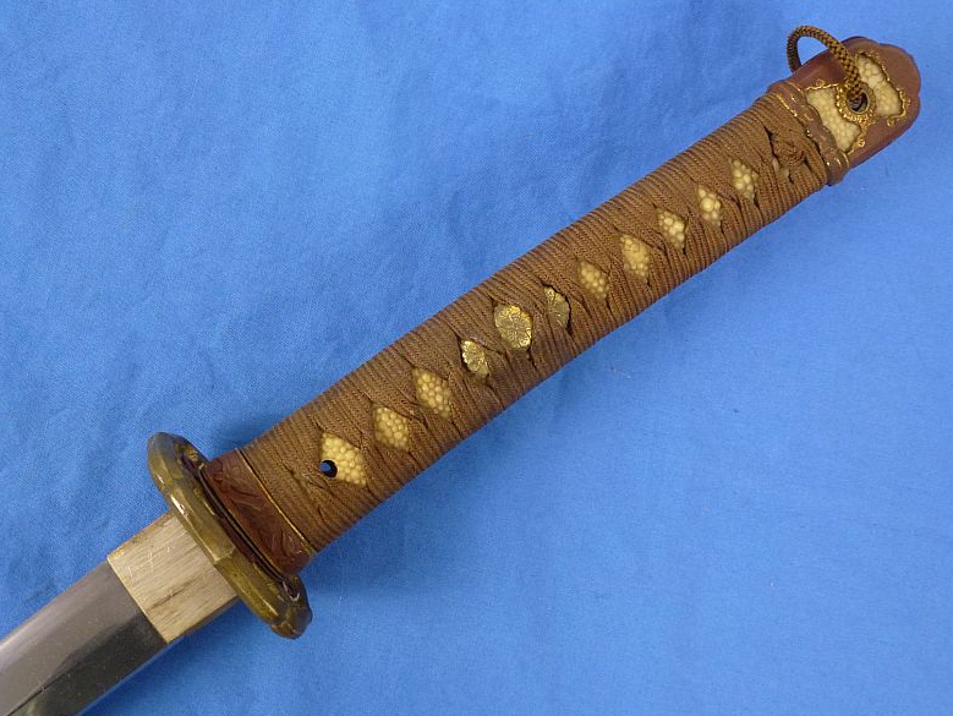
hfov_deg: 47.8
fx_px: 1074
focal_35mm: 39
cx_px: 487
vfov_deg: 36.8
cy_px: 356
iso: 320
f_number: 3.8
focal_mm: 6.8
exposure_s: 1/80
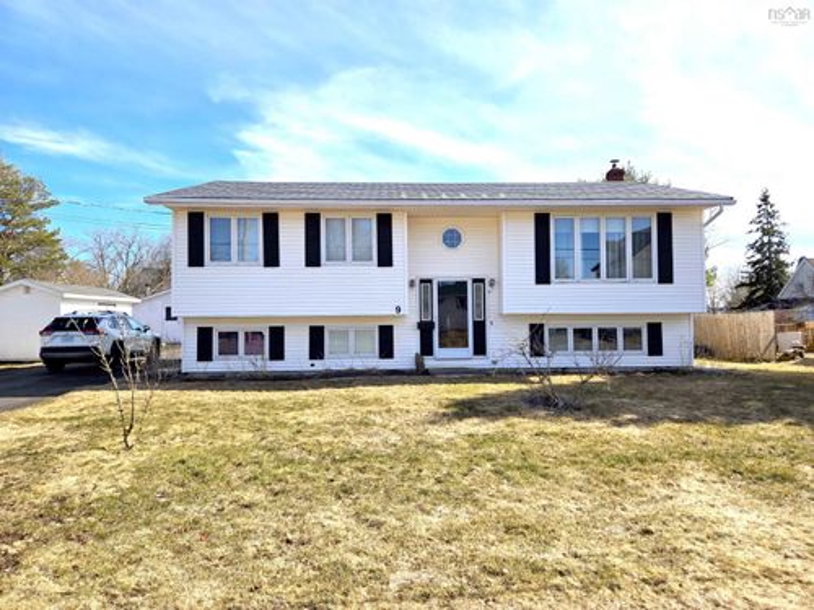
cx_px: 407
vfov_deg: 58.9
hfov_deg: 73.9
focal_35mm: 23
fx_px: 541
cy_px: 305
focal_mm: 5.4
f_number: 1.8
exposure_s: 1/1723
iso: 25
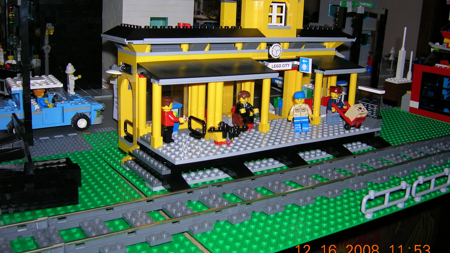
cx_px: 228
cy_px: 114
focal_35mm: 38
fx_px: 453
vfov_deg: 31.2
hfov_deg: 52.8
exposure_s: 1/60.1
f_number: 2.9
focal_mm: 5.7
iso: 50
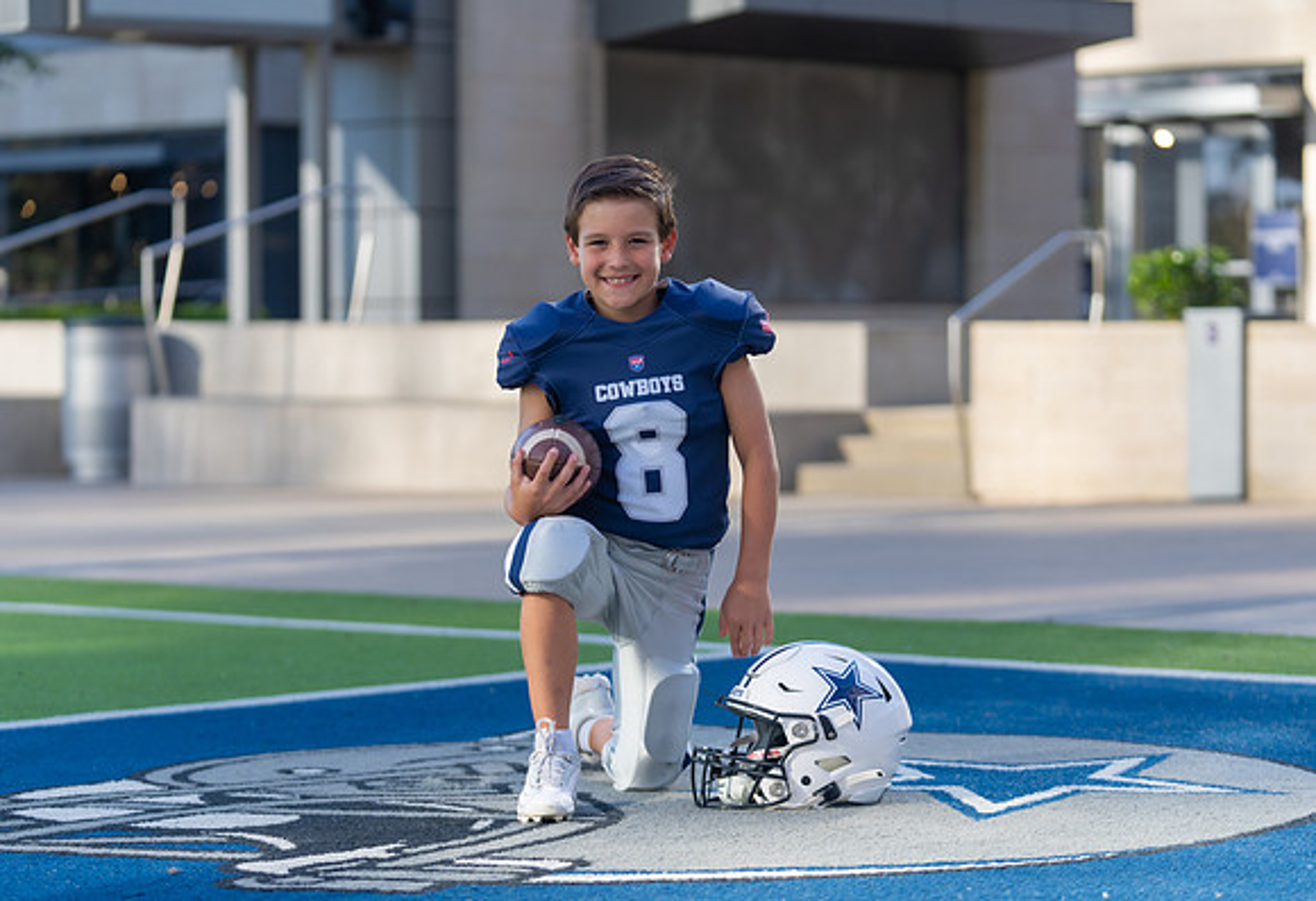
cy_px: 464
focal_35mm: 100
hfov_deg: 20.2
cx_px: 705
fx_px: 3695
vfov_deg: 13.9
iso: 100
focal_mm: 92
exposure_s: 1/500
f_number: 2.8
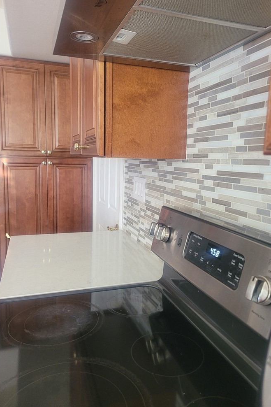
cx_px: 146
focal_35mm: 28
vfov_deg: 65.5
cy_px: 197
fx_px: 316
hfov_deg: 46.4
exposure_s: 1/60
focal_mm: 5.4
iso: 200
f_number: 1.8
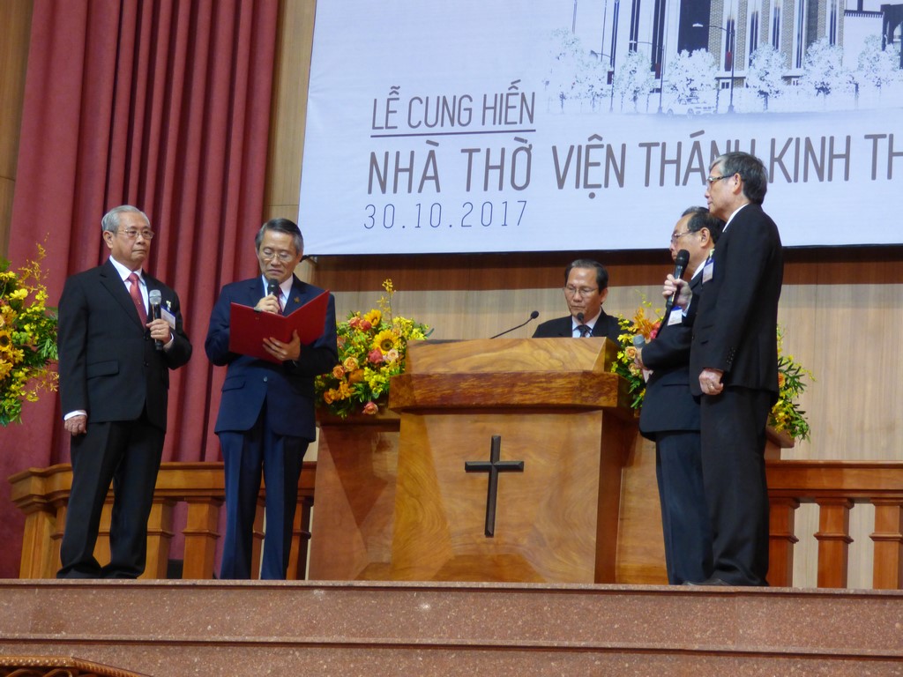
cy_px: 338
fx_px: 2896
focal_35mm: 111
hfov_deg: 17.7
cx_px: 452
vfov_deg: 13.3
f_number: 4.9
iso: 400
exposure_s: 1/30
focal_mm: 18.28
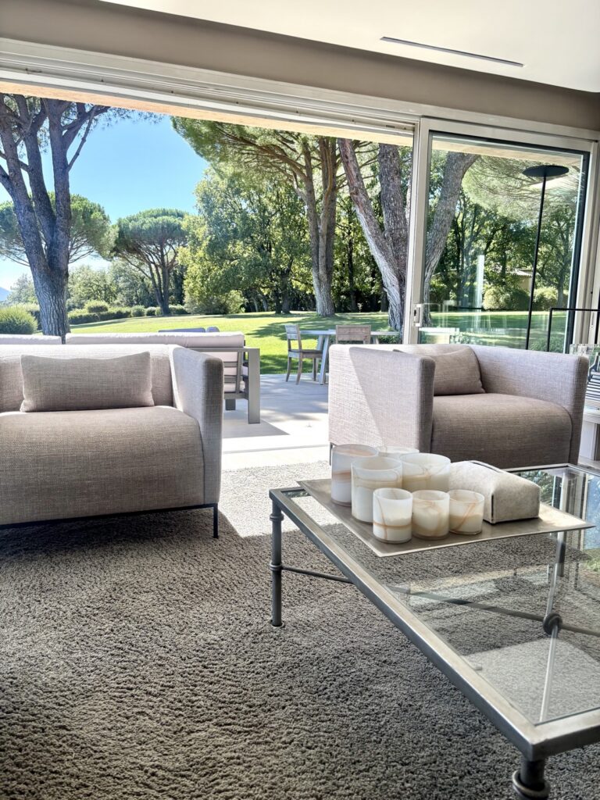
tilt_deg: -9.0
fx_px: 601
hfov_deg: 53.1
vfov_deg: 67.3
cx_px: 300
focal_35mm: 26
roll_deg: -1.5
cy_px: 400
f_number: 1.6
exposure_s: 1/736
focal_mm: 5.96
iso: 50
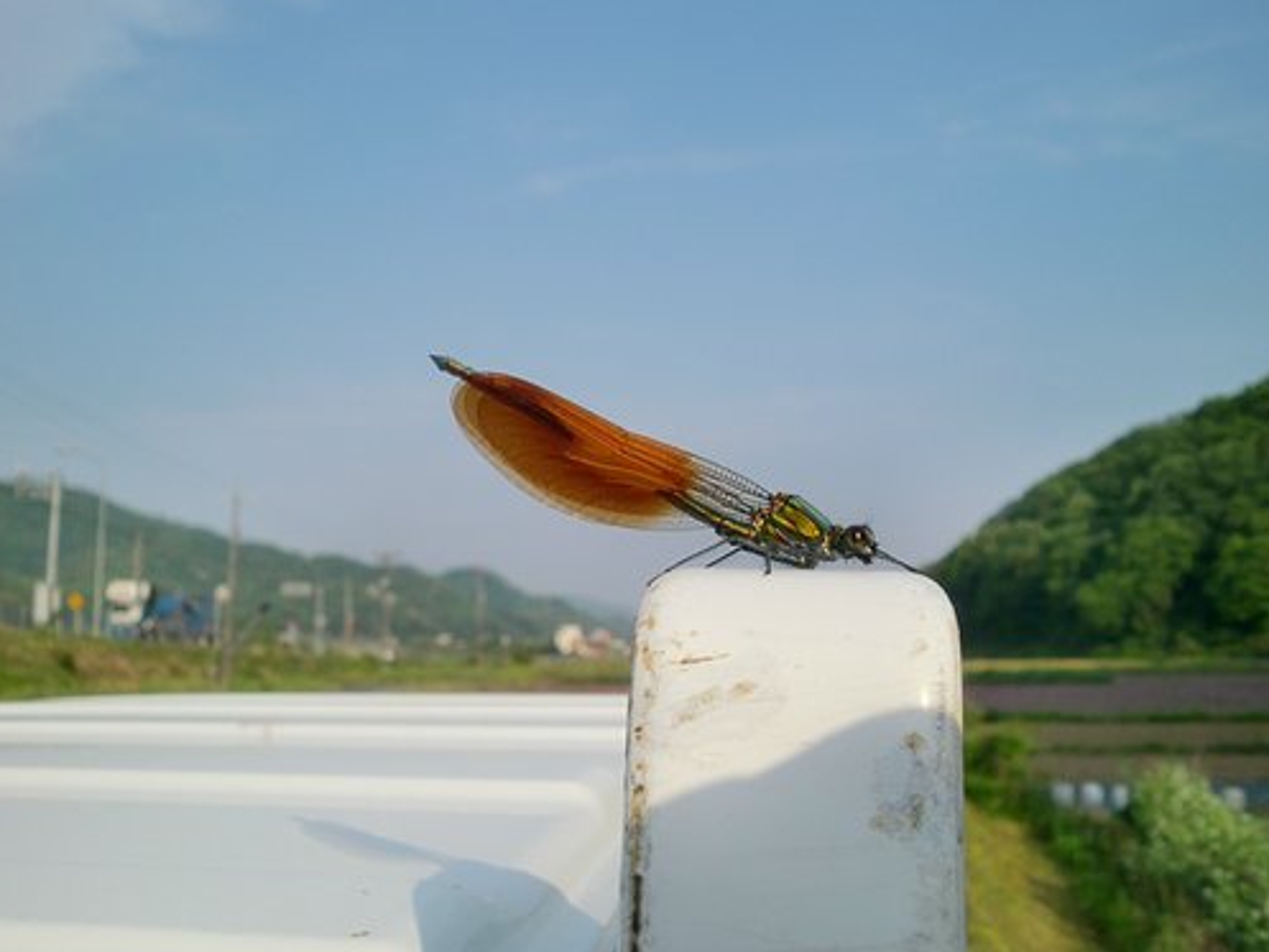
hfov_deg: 52.6
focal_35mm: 35
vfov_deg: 40.7
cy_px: 467
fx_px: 1283
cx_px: 631
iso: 64
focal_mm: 5.58
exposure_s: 1/250
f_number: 8.4
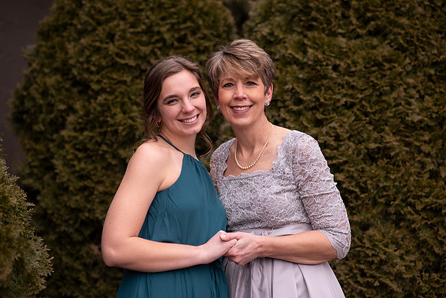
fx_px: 1053
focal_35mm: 85
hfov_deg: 23.9
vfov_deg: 16.1
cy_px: 149
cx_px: 223
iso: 100
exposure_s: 1/125
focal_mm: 85
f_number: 2.5
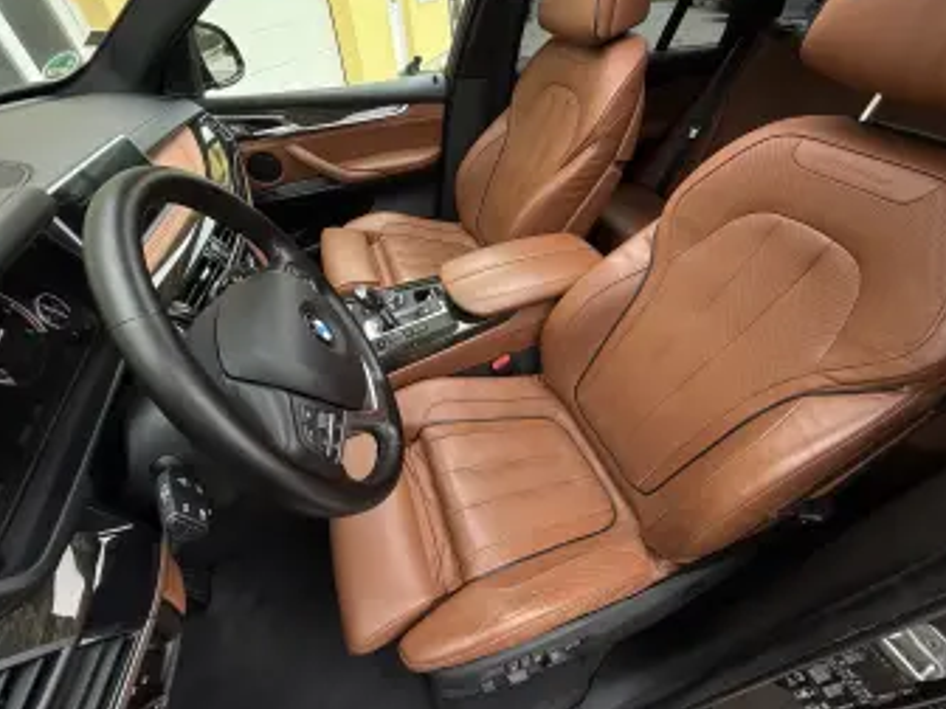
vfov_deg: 81.7
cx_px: 487
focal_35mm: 15
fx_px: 410
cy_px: 360
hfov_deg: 98.1
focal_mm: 2.22
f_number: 2.2
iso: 50
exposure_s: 1/173
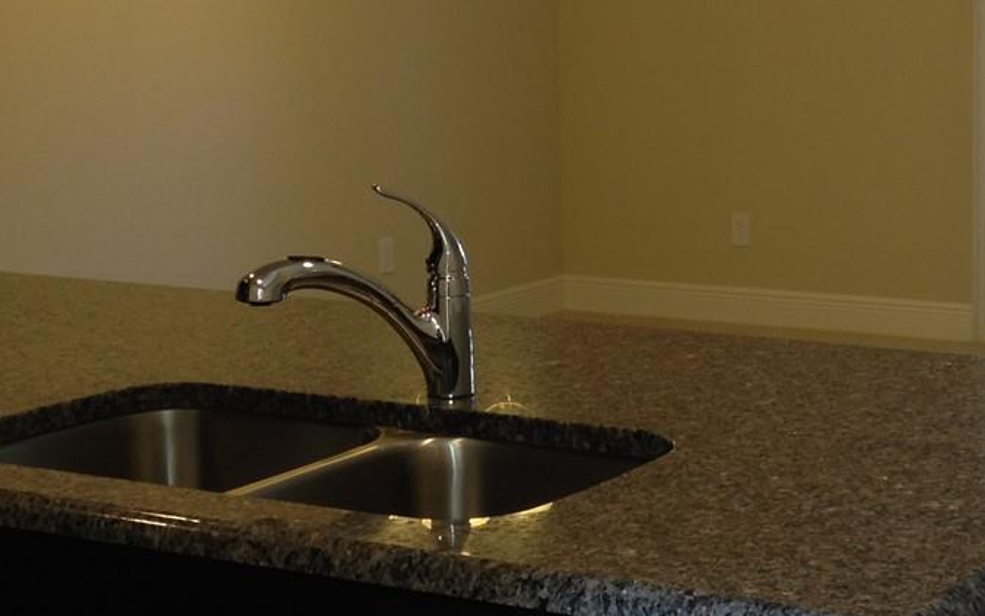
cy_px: 149
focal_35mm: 88
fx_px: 2363
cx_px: 702
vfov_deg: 14.8
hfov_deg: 23.4
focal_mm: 4.28
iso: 50
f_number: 2.4
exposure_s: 1/30
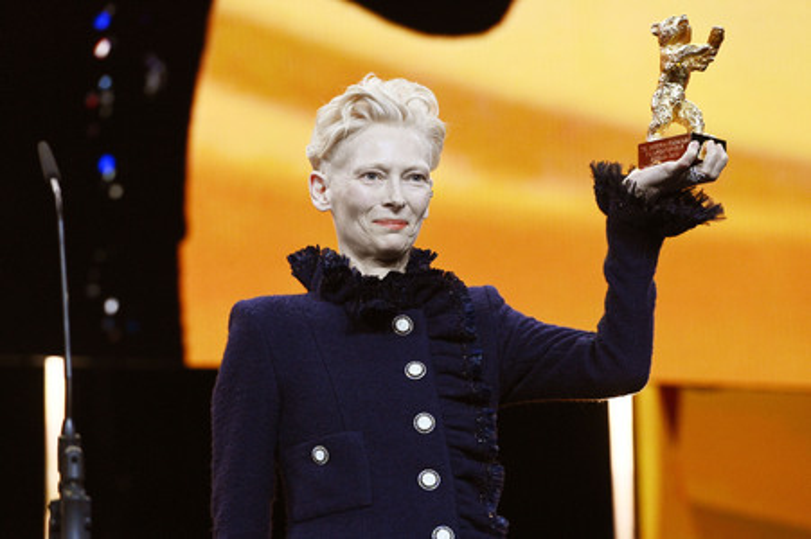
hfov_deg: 10.3
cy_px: 270
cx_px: 406
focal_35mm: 200
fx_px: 4502
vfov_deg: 6.9
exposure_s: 1/250
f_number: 5
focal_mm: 200
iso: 6400
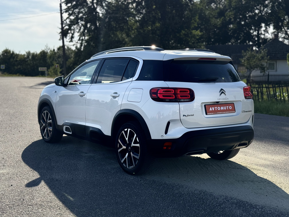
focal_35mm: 48
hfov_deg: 39.7
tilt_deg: -5.4
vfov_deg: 30.3
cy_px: 108
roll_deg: +0.2
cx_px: 144
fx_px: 401
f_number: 1.78
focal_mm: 6.76
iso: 64
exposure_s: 1/5376
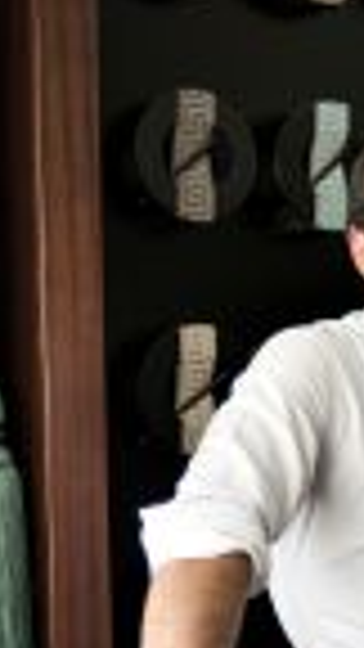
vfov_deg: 19.7
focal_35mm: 106
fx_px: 1819
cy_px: 608
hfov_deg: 10.4
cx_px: 750
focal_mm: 35
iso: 200
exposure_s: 1/125
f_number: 2.2
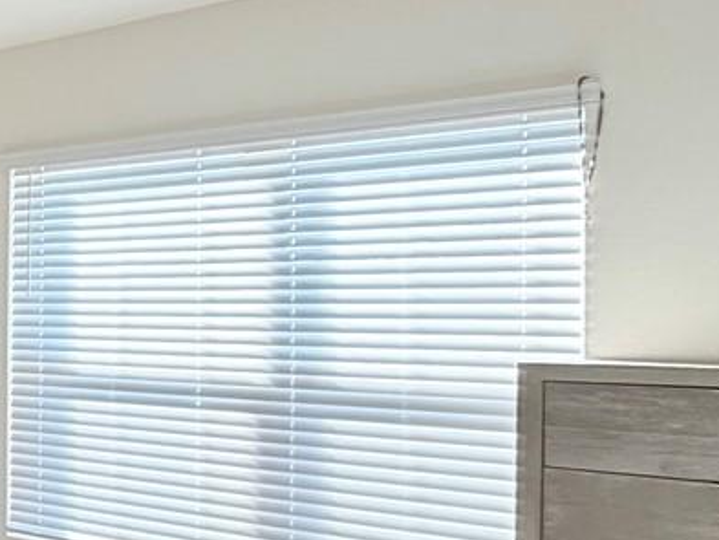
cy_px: 304
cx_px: -439
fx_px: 1184
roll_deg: -1.0
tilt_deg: +0.2
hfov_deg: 24.0
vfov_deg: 25.7
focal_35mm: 57
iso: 125
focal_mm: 2.22
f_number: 2.2
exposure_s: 1/120
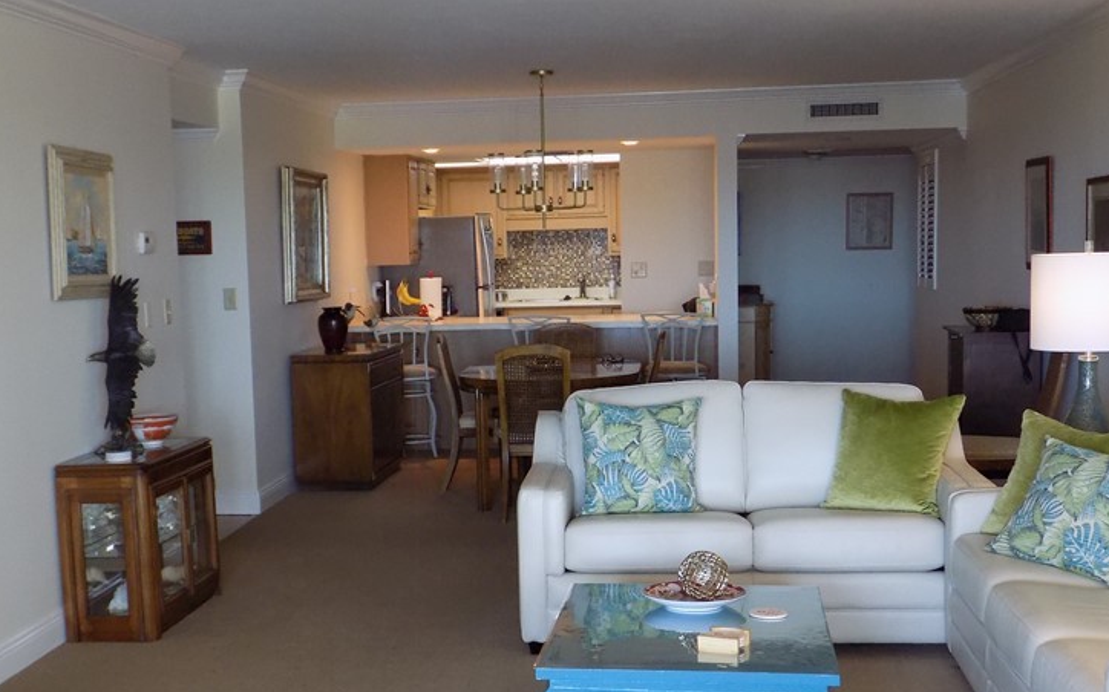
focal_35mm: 51
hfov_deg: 39.5
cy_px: 464
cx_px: 458
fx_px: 1541
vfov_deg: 25.2
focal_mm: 6.1
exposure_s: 1/30
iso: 250
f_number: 3.4
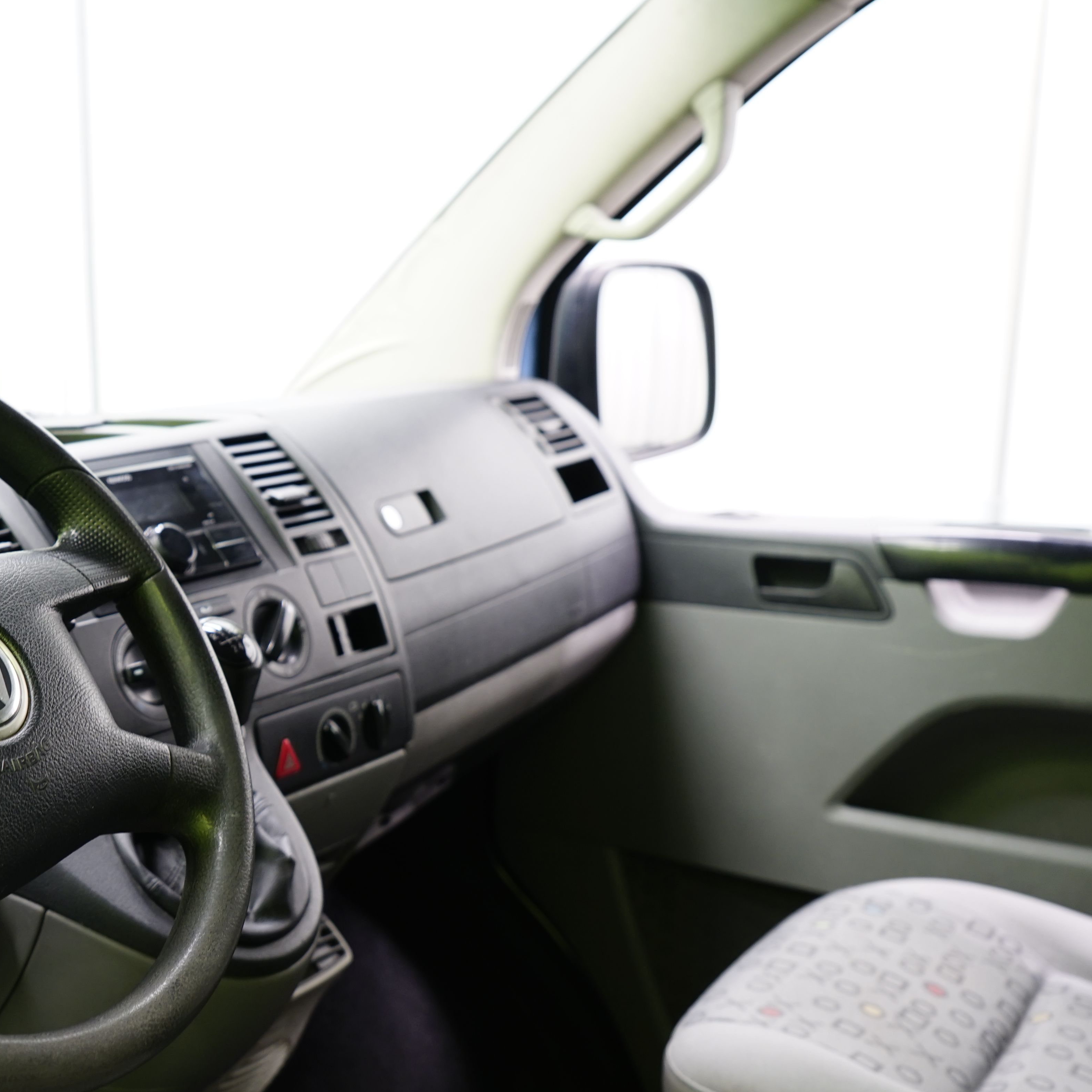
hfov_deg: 32.2
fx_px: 1785
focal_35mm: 50
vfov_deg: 34.0
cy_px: 618
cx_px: 88
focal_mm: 31
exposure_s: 1/8
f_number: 4.5
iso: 400
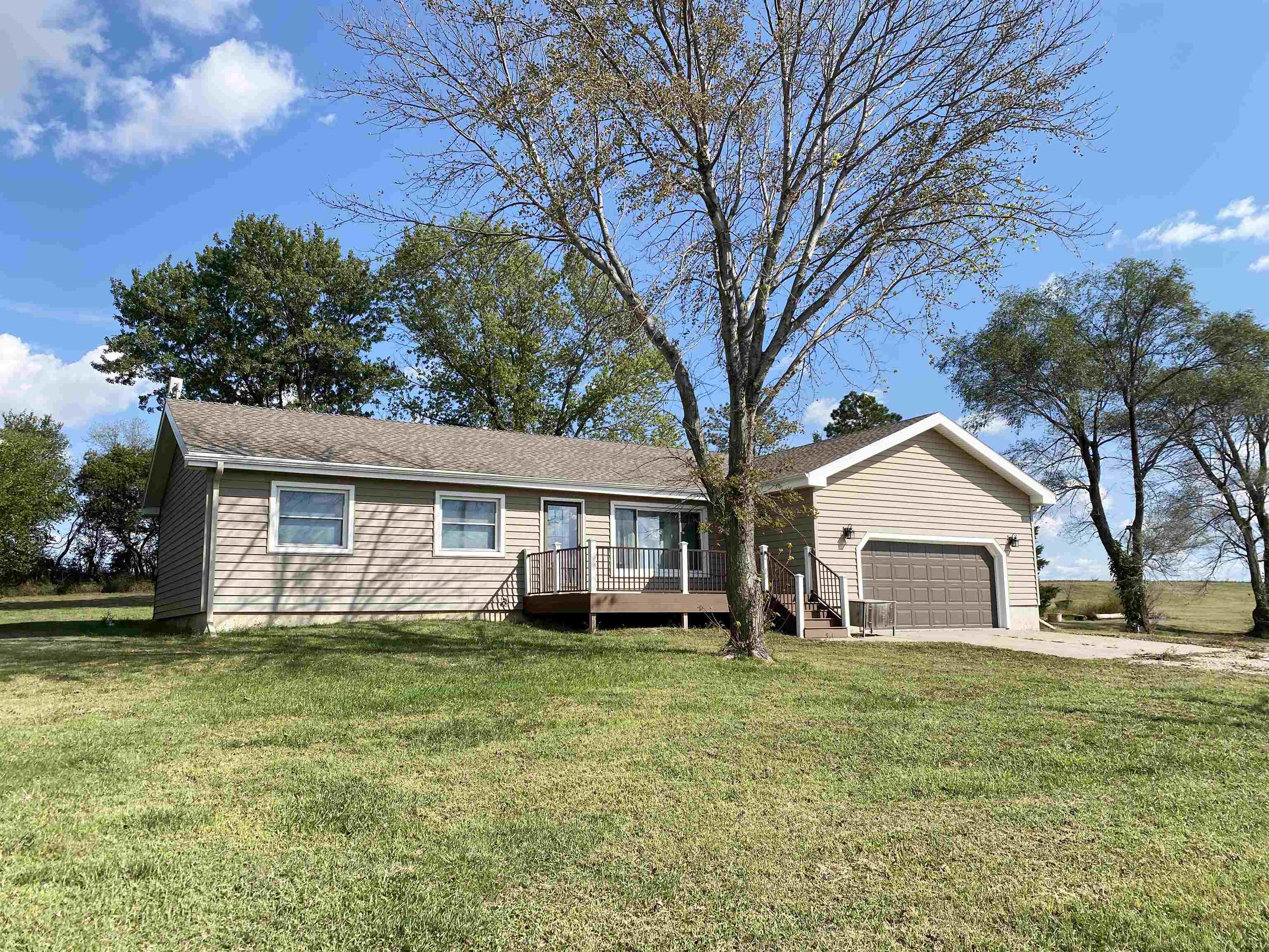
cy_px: 476
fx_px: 953
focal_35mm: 26
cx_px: 634
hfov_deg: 67.3
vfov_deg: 53.1
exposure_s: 1/2358
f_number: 1.8
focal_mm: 4.25
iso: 32
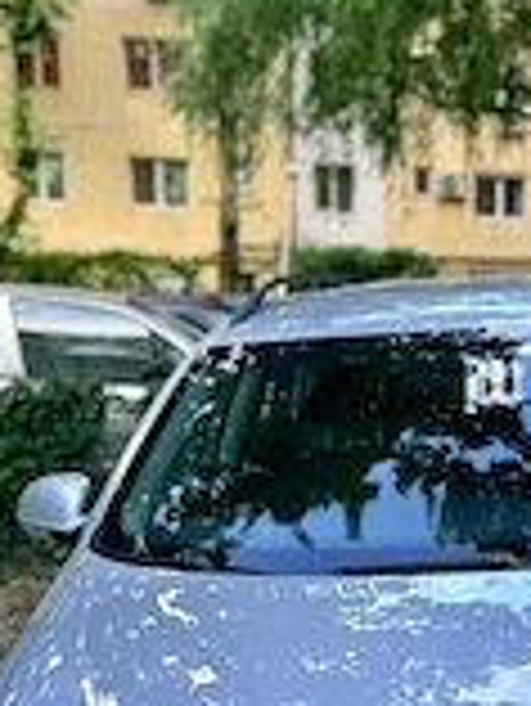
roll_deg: -0.4
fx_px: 1246
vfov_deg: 30.2
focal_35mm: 61
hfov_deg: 23.4
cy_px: 643
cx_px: 482
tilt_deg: -14.5
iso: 64
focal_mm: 6.76
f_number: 1.78
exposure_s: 1/156
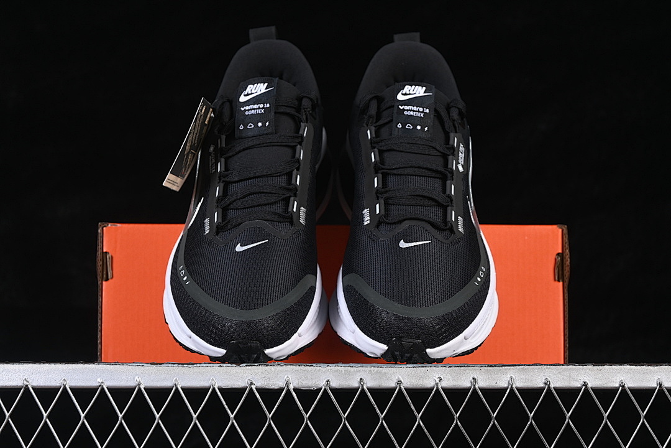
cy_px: 224
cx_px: 336
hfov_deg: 27.0
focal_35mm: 75
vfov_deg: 18.2
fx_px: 1398
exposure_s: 1/60
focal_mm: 50
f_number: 6.3
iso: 160
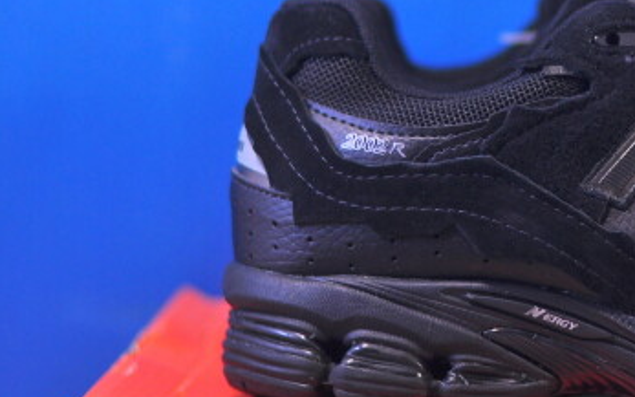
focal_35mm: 176
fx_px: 3046
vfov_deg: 7.4
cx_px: 699
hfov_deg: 11.7
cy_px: 58
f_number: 2.2
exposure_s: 1/320
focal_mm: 50
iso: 250
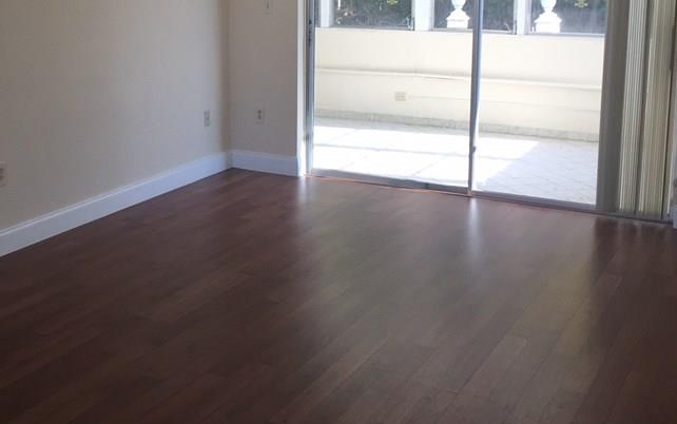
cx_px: 202
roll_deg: +0.5
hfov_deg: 40.3
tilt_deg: -8.3
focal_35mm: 49
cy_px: 101
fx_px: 905
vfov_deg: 26.0
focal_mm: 4.15
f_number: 2.2
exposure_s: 1/60
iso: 32
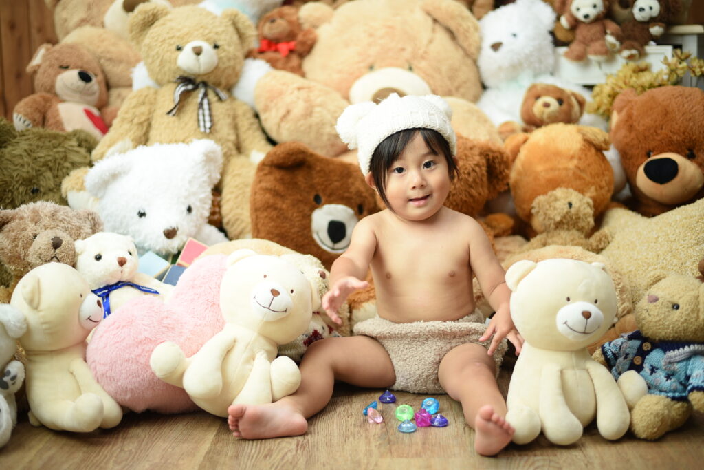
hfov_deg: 39.6
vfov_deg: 27.0
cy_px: 235
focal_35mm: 50
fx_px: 978
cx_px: 352
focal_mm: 50
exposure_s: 1/160
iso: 400
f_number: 1.8
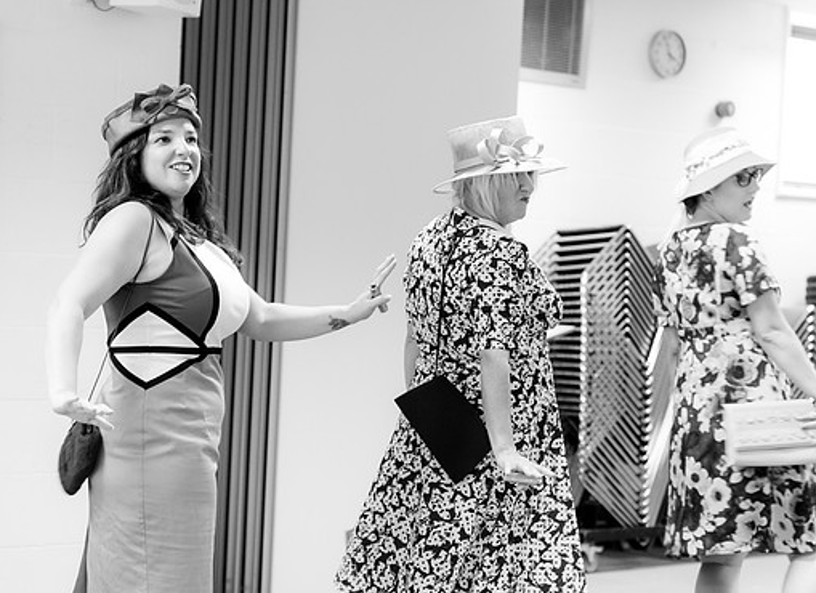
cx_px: 461
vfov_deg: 15.6
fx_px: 2168
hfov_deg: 21.3
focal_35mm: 93
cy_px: 327
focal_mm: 70
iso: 1000
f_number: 2.8
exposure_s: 1/50
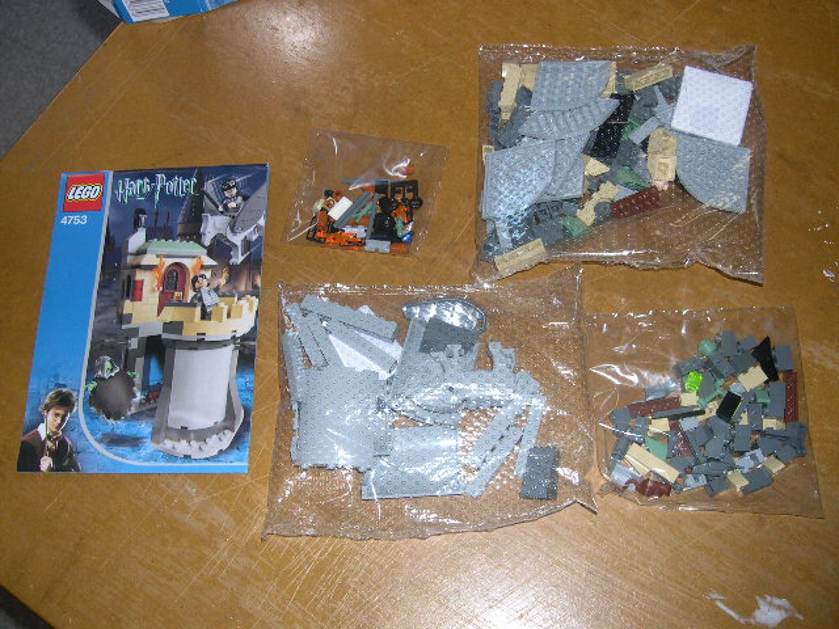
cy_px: 314
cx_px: 420
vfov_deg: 37.7
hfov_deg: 49.0
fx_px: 921
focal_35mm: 38
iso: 100
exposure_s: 1/60
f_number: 2.8
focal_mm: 8
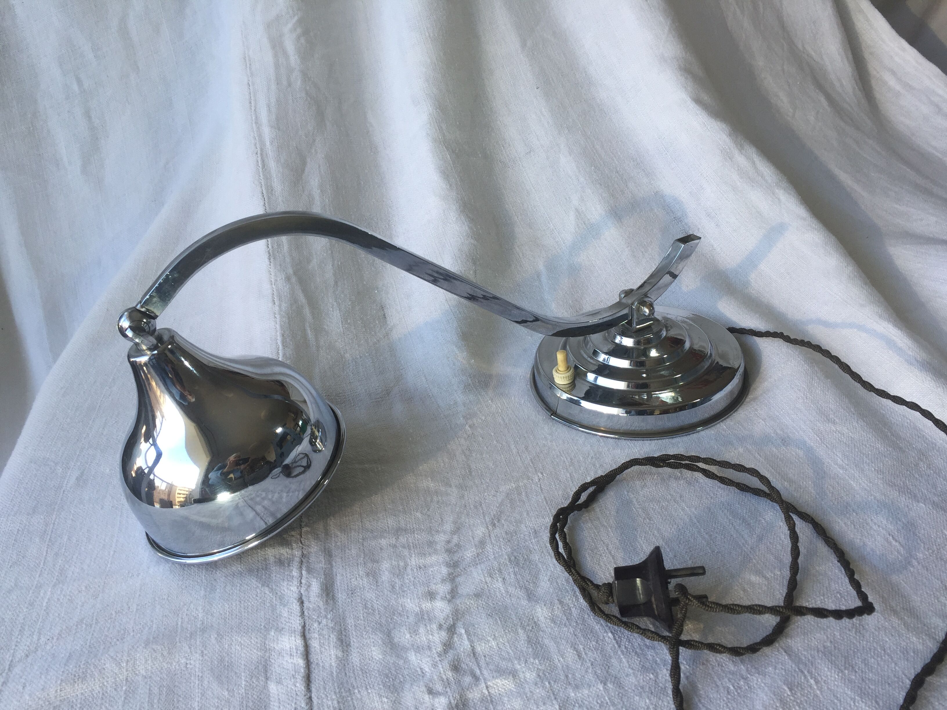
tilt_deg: -29.9
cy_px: 355
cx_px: 474
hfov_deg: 61.7
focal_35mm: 29
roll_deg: +7.3
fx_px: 793
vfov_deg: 48.2
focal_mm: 4.15
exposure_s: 1/120
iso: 32
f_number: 2.2
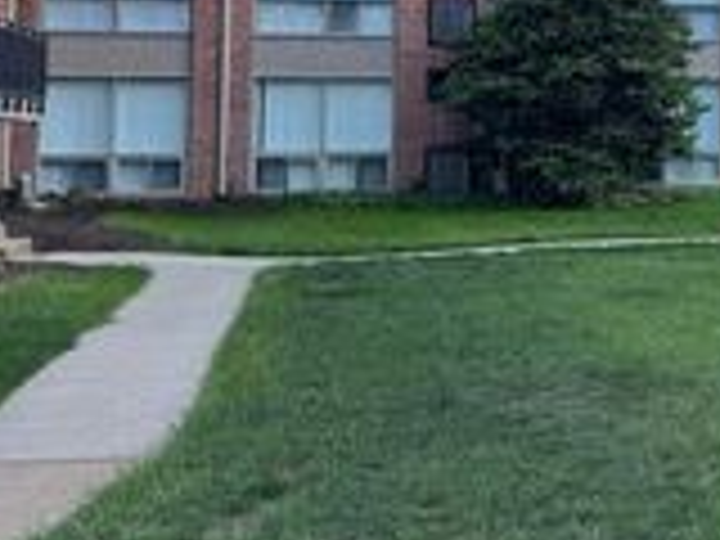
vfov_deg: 19.1
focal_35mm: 75
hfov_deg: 24.5
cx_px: 760
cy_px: 7
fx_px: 1560
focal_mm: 6.76
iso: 80
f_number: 1.78
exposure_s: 1/832
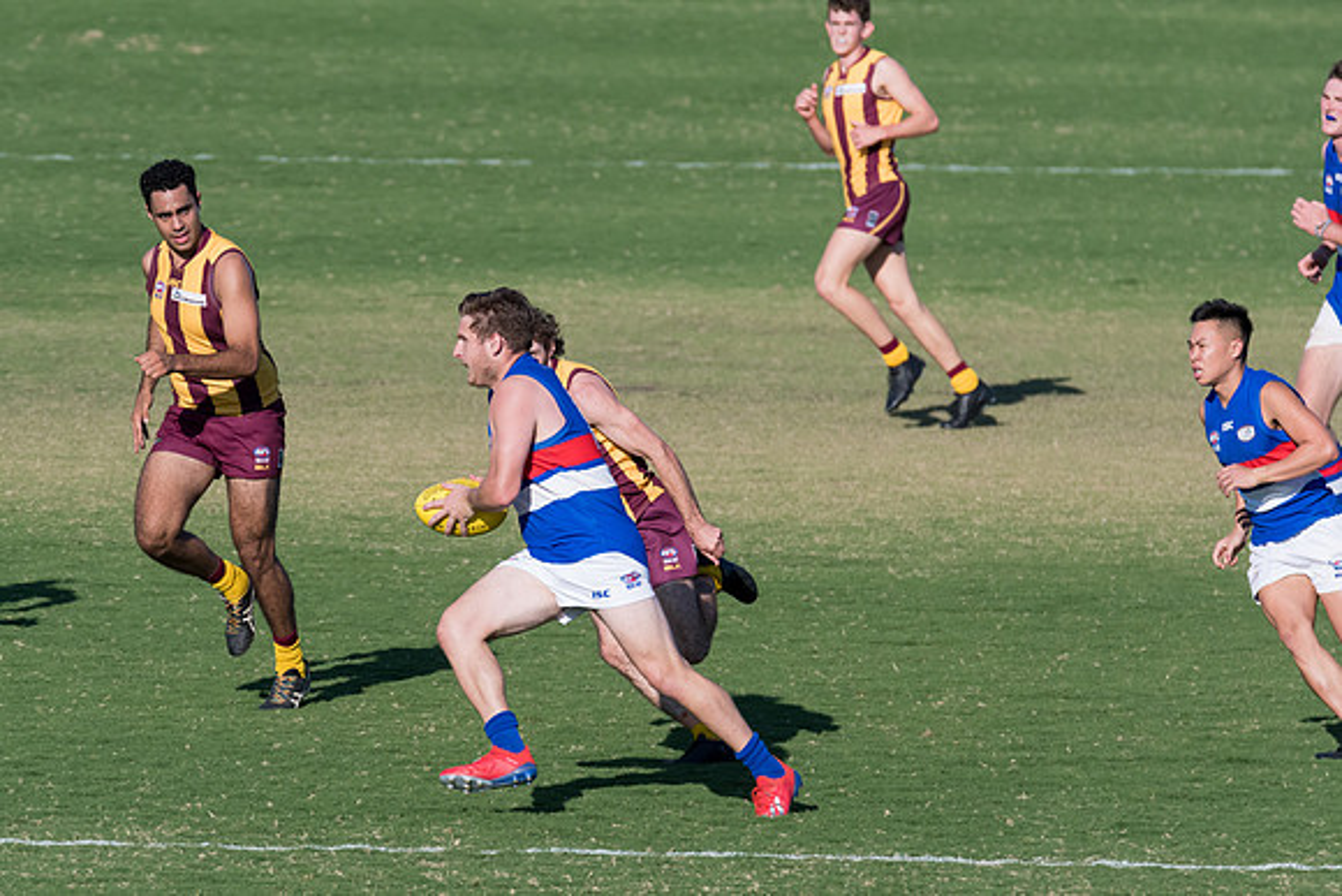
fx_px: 21252
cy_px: 448
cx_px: 671
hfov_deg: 3.6
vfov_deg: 2.4
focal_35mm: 570
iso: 800
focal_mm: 380
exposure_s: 1/3200
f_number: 8
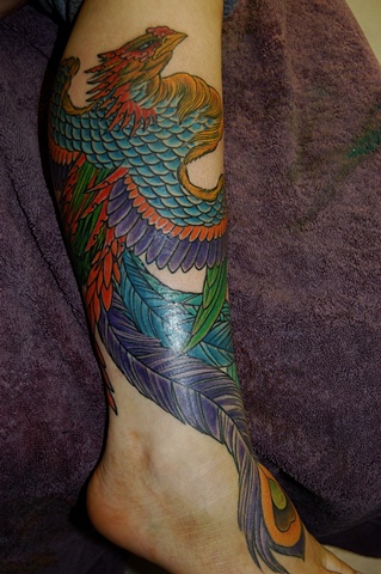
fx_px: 764
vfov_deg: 41.2
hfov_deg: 28.0
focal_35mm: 48
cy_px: 287
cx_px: 190
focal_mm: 32
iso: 400
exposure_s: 1/60
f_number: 4.5
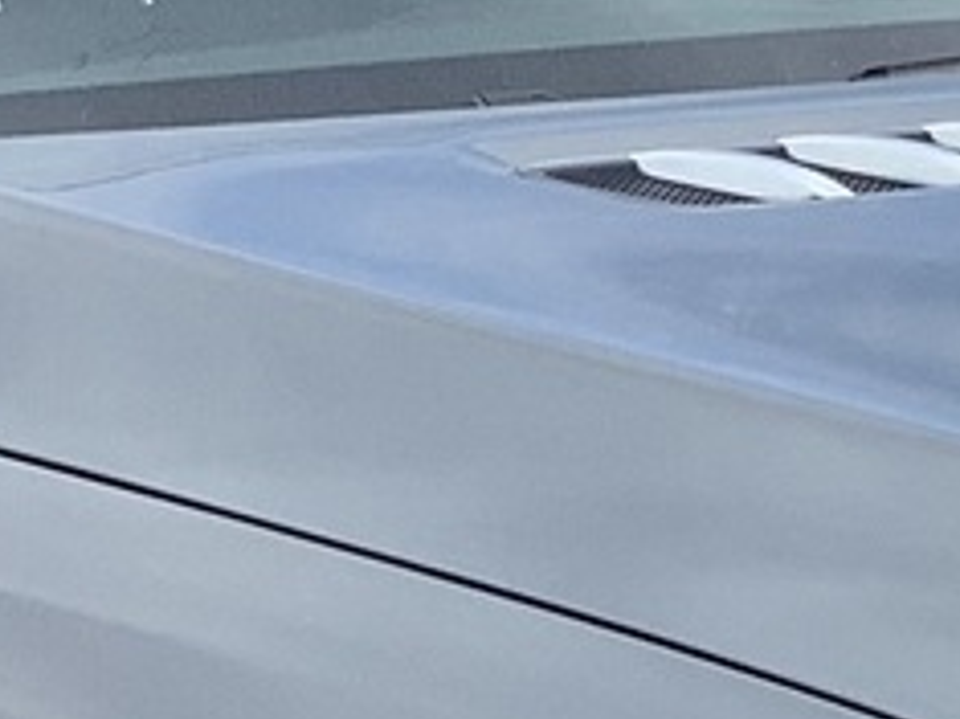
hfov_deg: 9.4
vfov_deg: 6.8
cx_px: 666
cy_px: 1401
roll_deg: +1.2
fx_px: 5849
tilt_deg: -14.6
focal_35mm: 211
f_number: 2.4
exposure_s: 1/522
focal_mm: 3.3
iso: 25
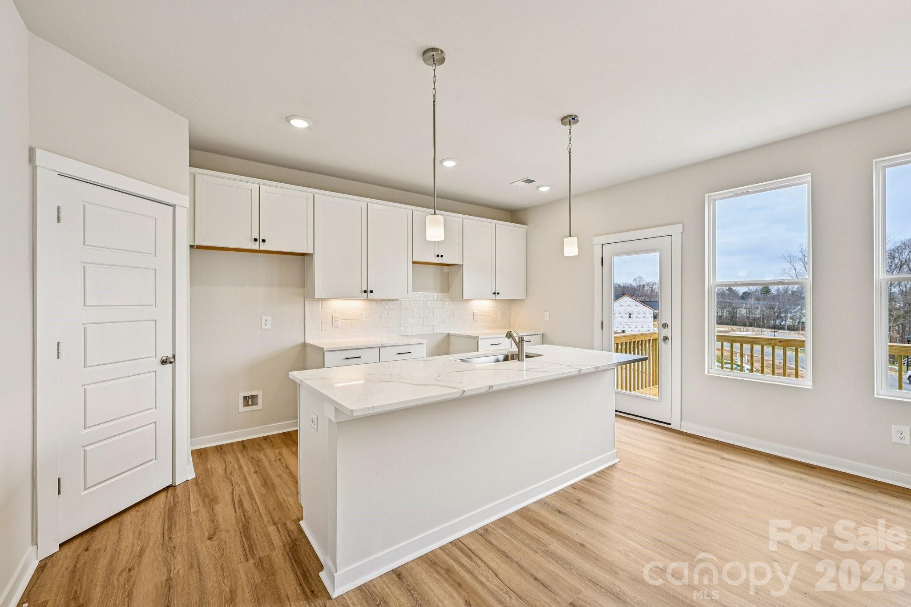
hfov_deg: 100.4
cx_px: 456
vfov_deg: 77.3
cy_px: 304
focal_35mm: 15
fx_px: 380
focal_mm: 15
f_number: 8
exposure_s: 1/30
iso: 100
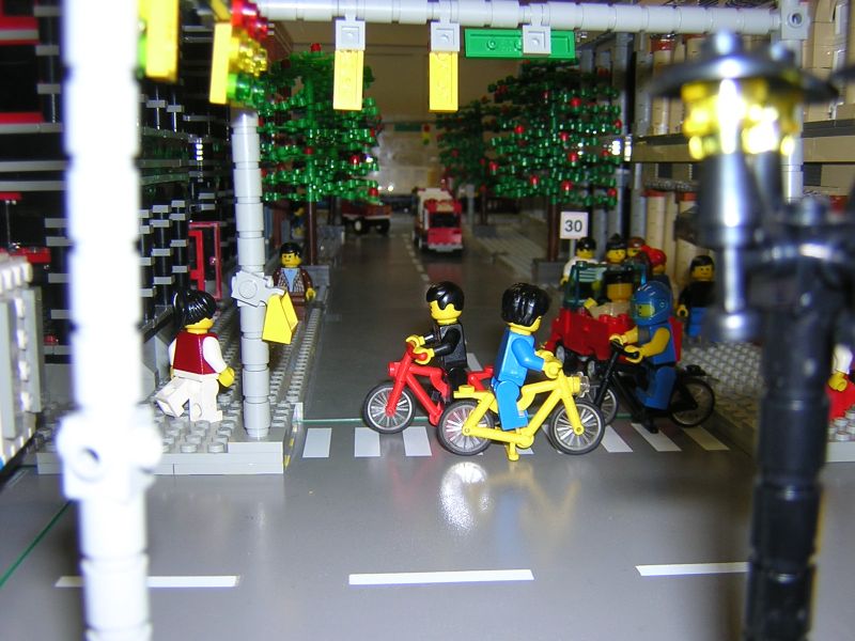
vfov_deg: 39.7
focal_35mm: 36
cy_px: 320
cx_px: 428
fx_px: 889
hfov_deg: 51.4
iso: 100
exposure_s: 1/60.1
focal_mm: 4.7
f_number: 2.6
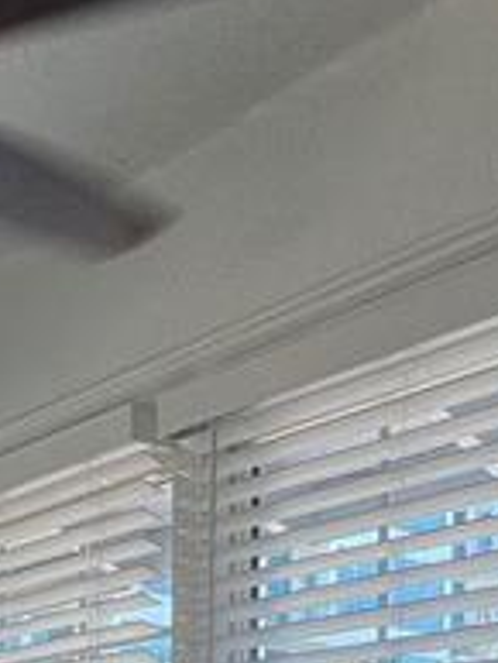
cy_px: 952
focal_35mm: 69
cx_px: -58
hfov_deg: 20.3
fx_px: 1322
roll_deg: +0.0
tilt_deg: -2.7
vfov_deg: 23.4
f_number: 1.8
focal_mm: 1.57
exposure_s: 1/120
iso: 40
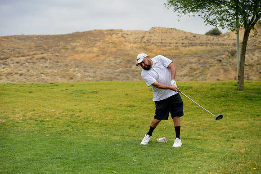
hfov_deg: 28.8
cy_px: 87
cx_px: 130
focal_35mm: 70
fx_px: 508
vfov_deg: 19.5
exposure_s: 1/5000
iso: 800
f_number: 4
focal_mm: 70
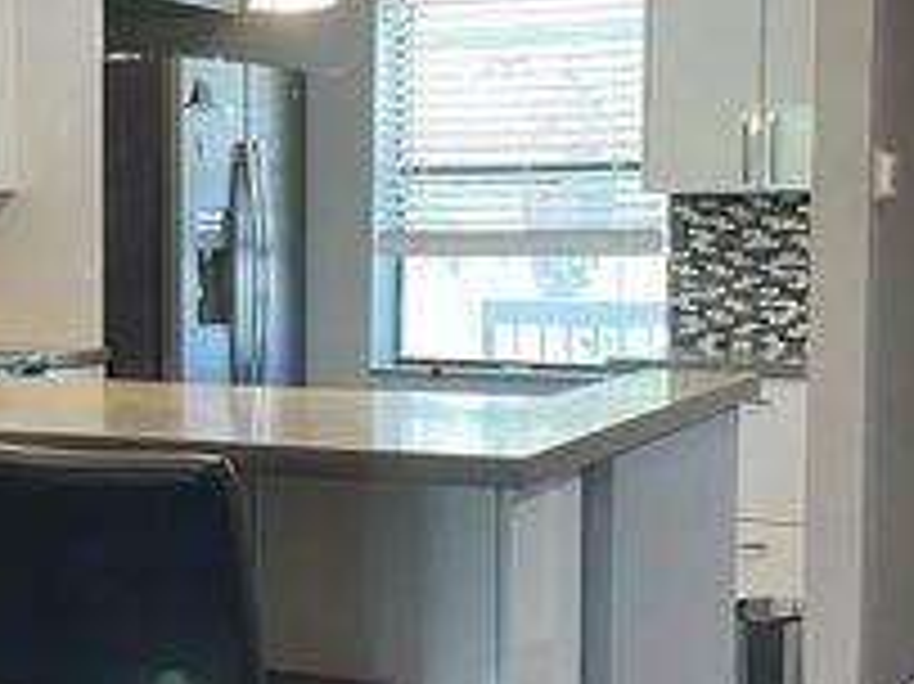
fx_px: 2164
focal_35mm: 82
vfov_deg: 18.0
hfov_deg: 23.0
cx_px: 32
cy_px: 351
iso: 125
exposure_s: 1/60
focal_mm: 4.2
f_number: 1.6
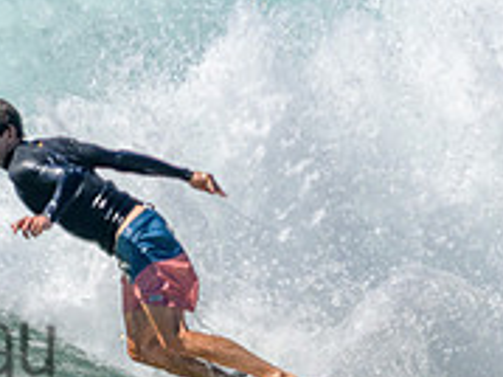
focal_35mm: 3435
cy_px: 279
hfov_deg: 0.6
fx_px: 49880
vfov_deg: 0.4
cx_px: 43
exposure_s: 1/2000
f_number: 11
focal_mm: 800
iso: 900
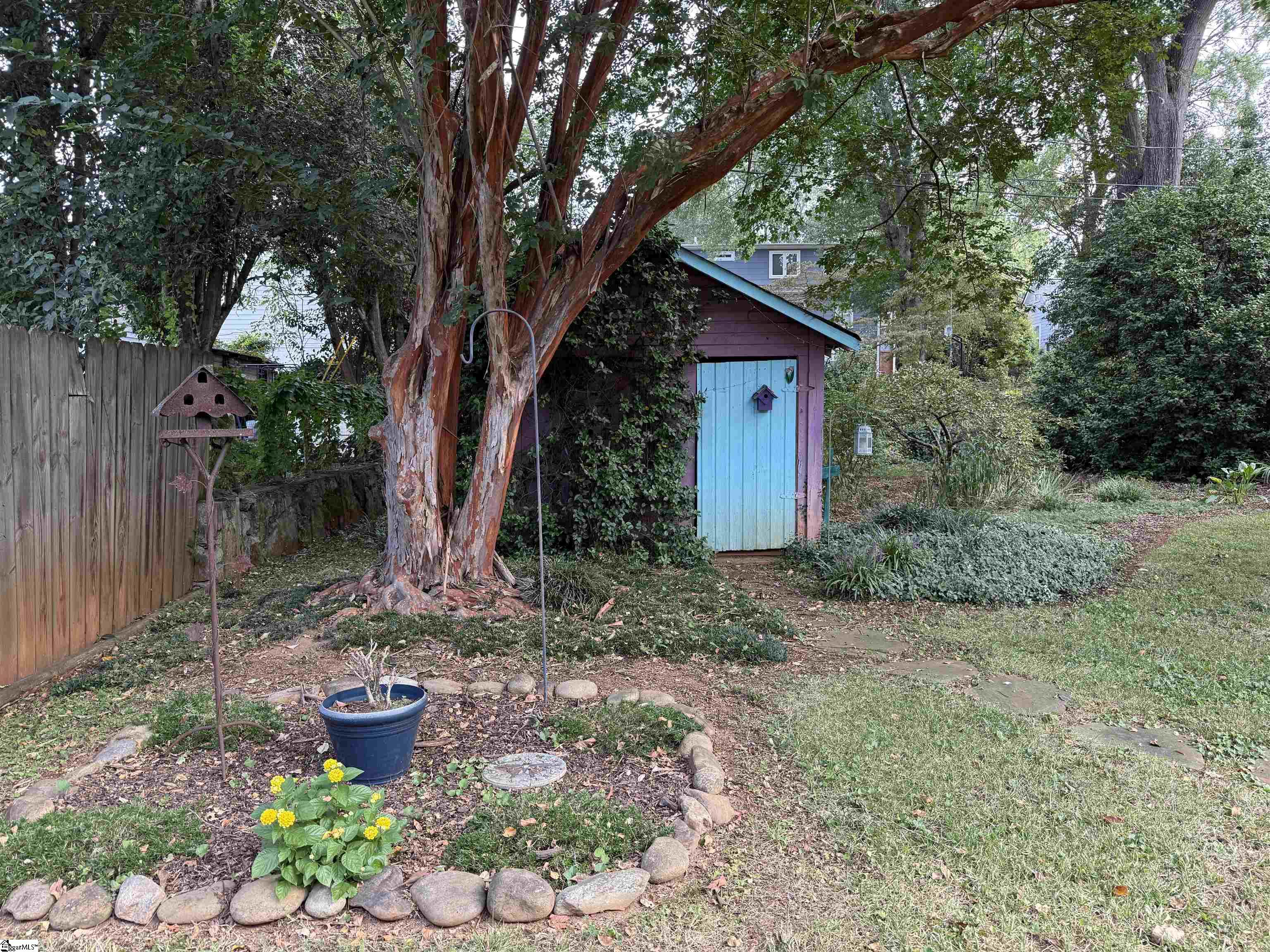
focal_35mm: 24
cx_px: 635
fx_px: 881
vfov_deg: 56.8
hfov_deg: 71.6
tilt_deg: -2.1
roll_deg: +0.7
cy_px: 476
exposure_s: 1/203
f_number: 1.78
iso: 80
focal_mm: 6.76
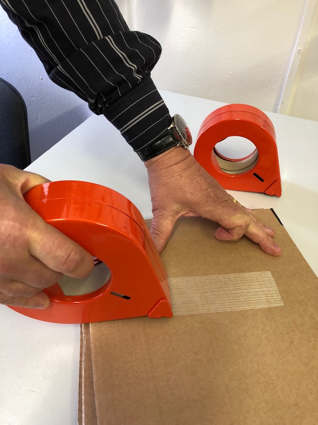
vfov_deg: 61.7
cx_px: 159
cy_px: 212
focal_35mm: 29
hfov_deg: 48.2
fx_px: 355
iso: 50
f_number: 1.8
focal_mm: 3.99
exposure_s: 1/17
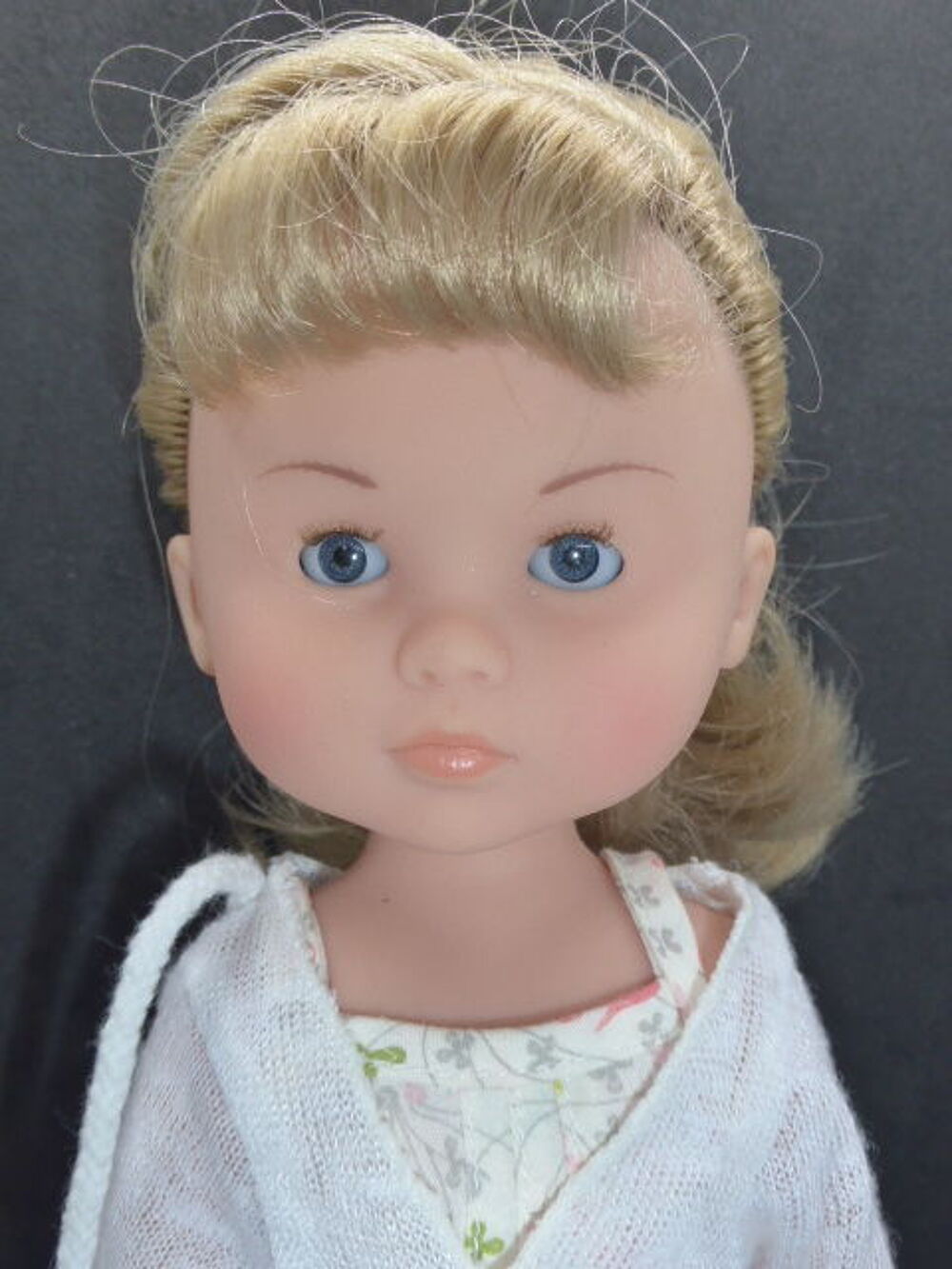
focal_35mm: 35
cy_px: 634
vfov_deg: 52.6
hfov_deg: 40.7
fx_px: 1283
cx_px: 476
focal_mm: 6.1
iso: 100
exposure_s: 1/60
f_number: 3.7
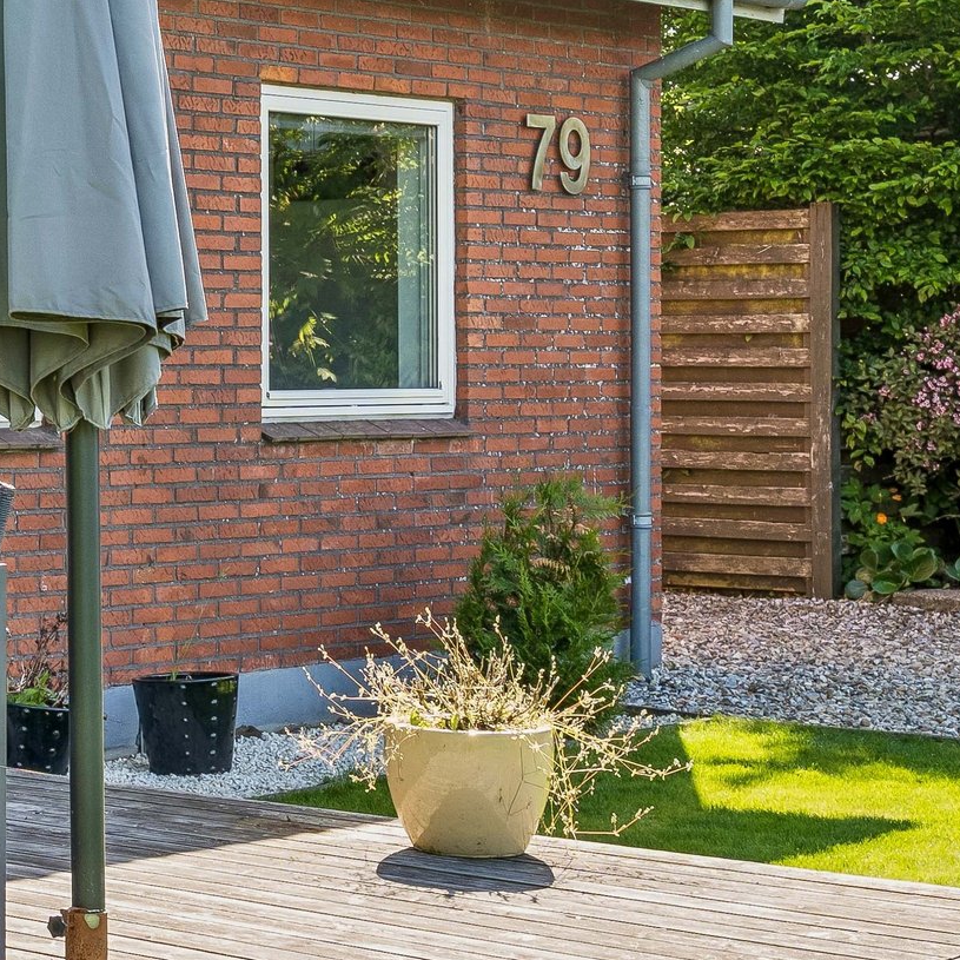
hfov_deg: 16.1
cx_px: -498
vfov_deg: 17.6
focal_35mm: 99
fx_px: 3093
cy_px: 385
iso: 200
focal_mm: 31.5
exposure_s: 1/100
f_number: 8
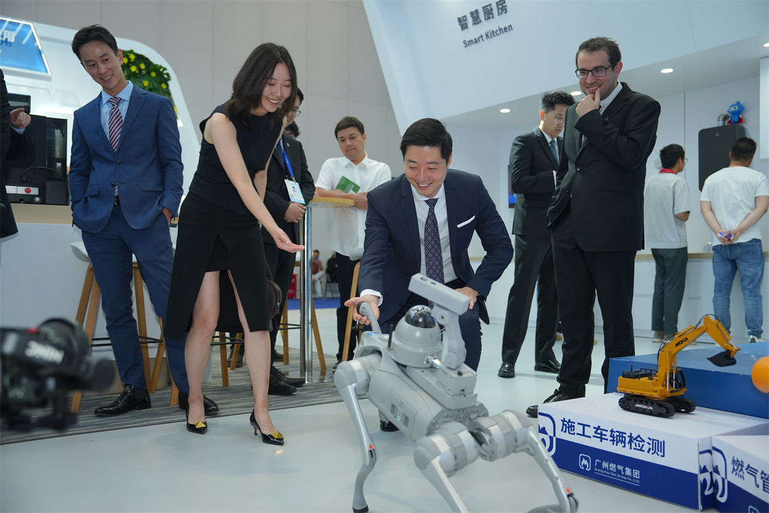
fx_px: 726
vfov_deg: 38.9
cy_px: 256
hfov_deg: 55.8
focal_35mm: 34
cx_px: 384
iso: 400
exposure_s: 1/125
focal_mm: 34
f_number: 3.2
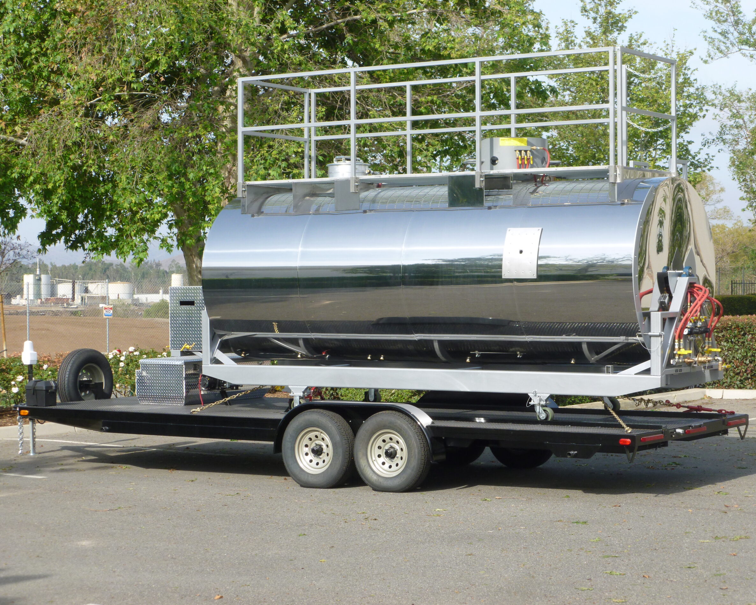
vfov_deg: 19.4
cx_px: 382
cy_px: 303
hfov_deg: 24.1
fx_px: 1768
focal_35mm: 79
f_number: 4.4
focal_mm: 13.3
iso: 100
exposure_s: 1/320
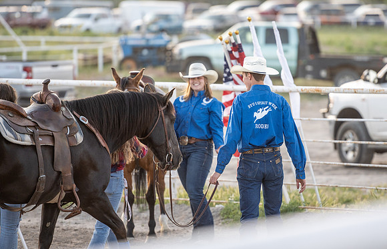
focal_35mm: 246
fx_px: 2615
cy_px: 94
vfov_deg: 5.4
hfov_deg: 8.5
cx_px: 222
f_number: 2.8
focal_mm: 200
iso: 100
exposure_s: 1/1000
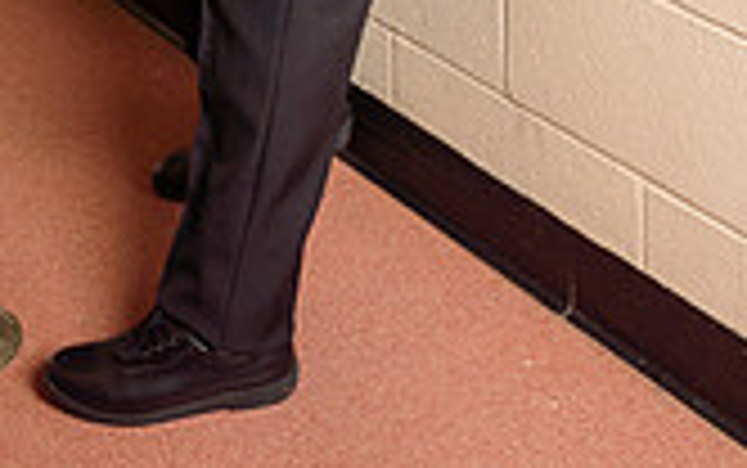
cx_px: 315
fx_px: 1854
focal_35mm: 91
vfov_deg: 12.4
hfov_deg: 22.8
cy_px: -518
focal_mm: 33
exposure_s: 1/250
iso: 200
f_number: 5
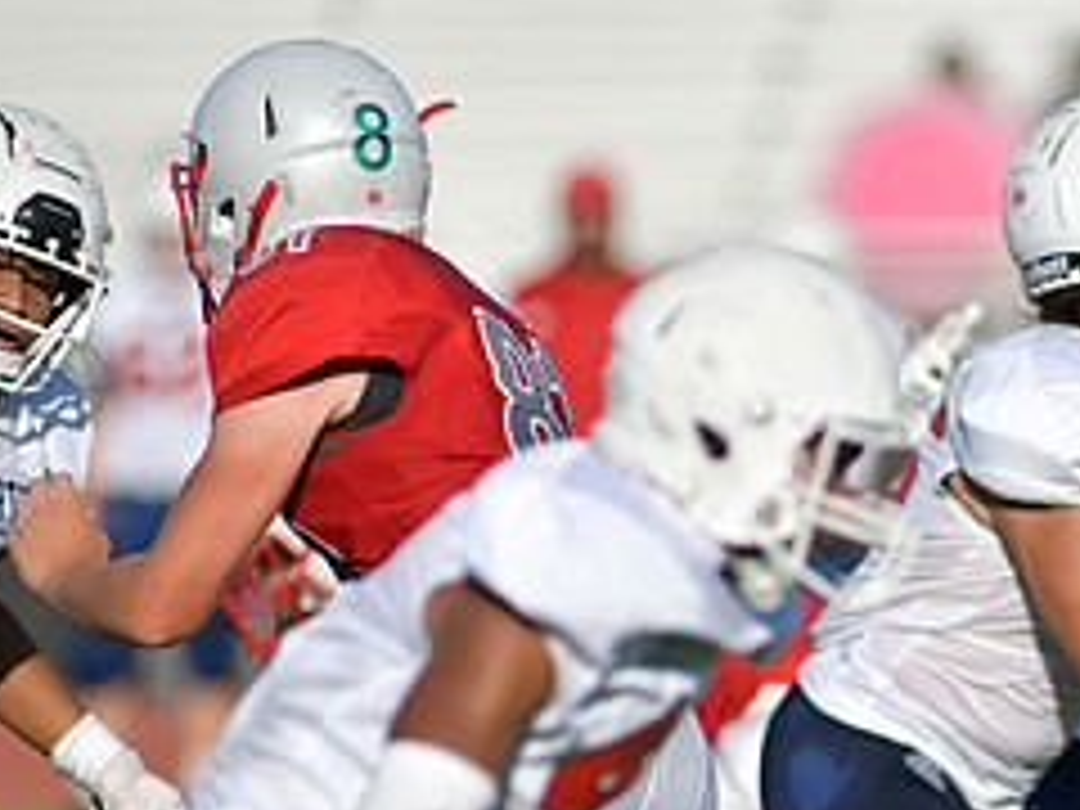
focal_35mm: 696
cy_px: 835
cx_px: 1053
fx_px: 21715
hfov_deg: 2.8
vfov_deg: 2.1
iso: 72
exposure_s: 1/2000
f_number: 3.5
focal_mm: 300
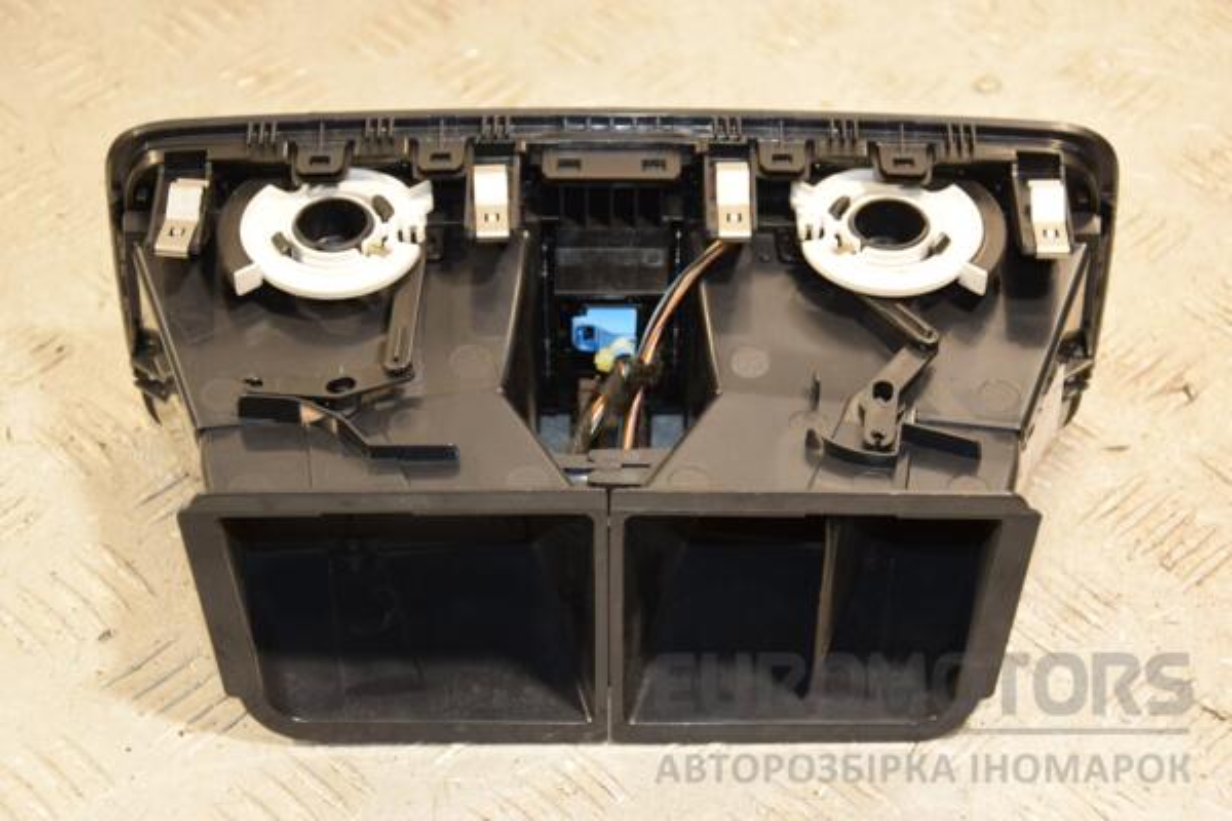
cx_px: 616
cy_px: 410
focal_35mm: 93
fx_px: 3182
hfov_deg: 21.9
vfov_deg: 14.7
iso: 800
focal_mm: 62
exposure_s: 1/100
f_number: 5.3
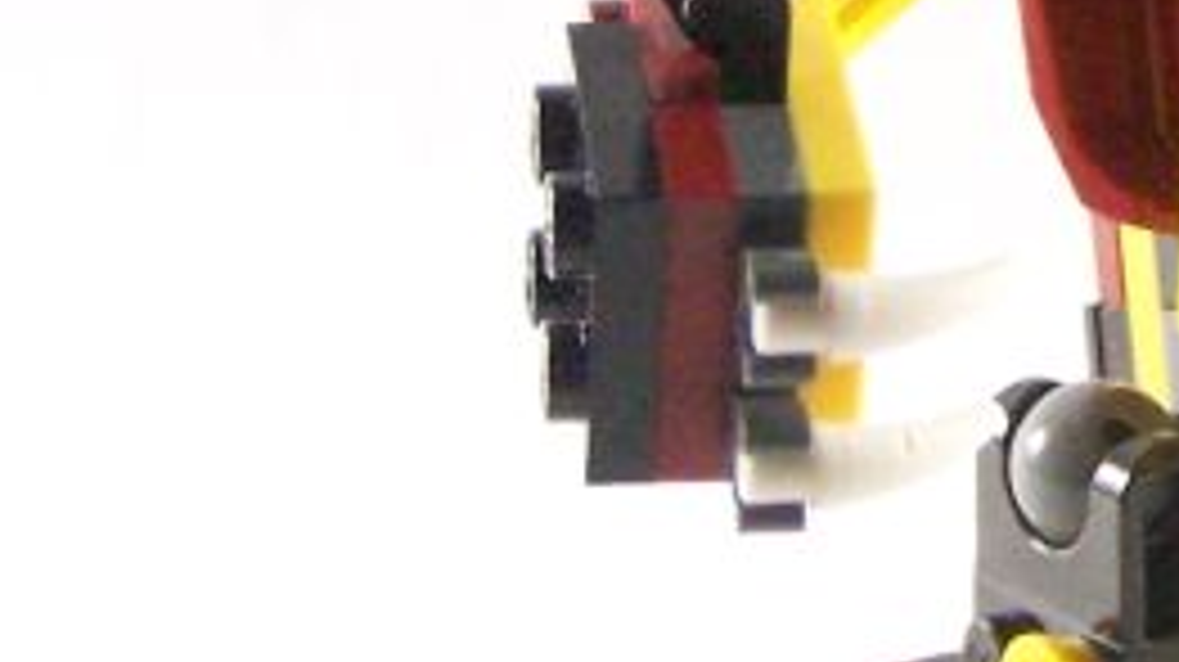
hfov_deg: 12.9
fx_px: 5061
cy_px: 23
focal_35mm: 162
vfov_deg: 7.5
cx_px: 1476
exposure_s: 1/60
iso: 400
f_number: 3.2
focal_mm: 6.3
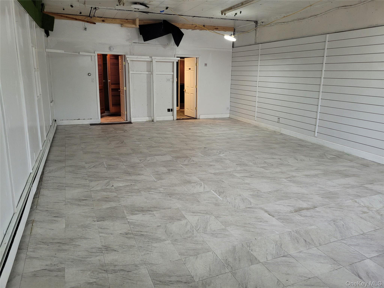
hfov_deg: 67.3
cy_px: 144
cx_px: 192
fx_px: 288
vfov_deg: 53.1
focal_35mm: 26
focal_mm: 5.4
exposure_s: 1/120
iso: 250
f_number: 1.8
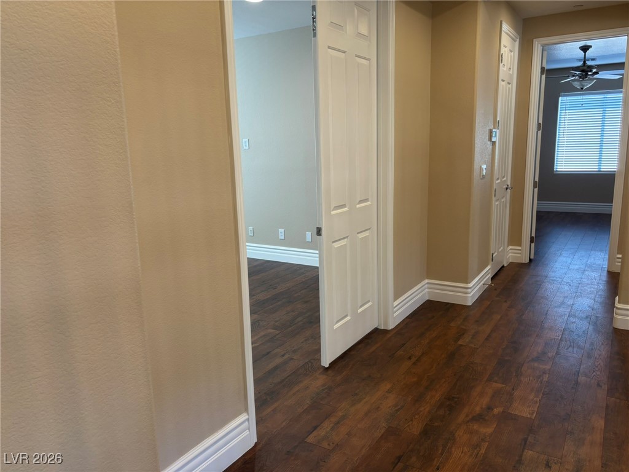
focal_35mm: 26
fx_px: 472
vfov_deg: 53.1
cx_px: 314
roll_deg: +1.5
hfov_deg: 67.3
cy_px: 236
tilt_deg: -10.7
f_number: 1.6
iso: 100
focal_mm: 5.96
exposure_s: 1/60
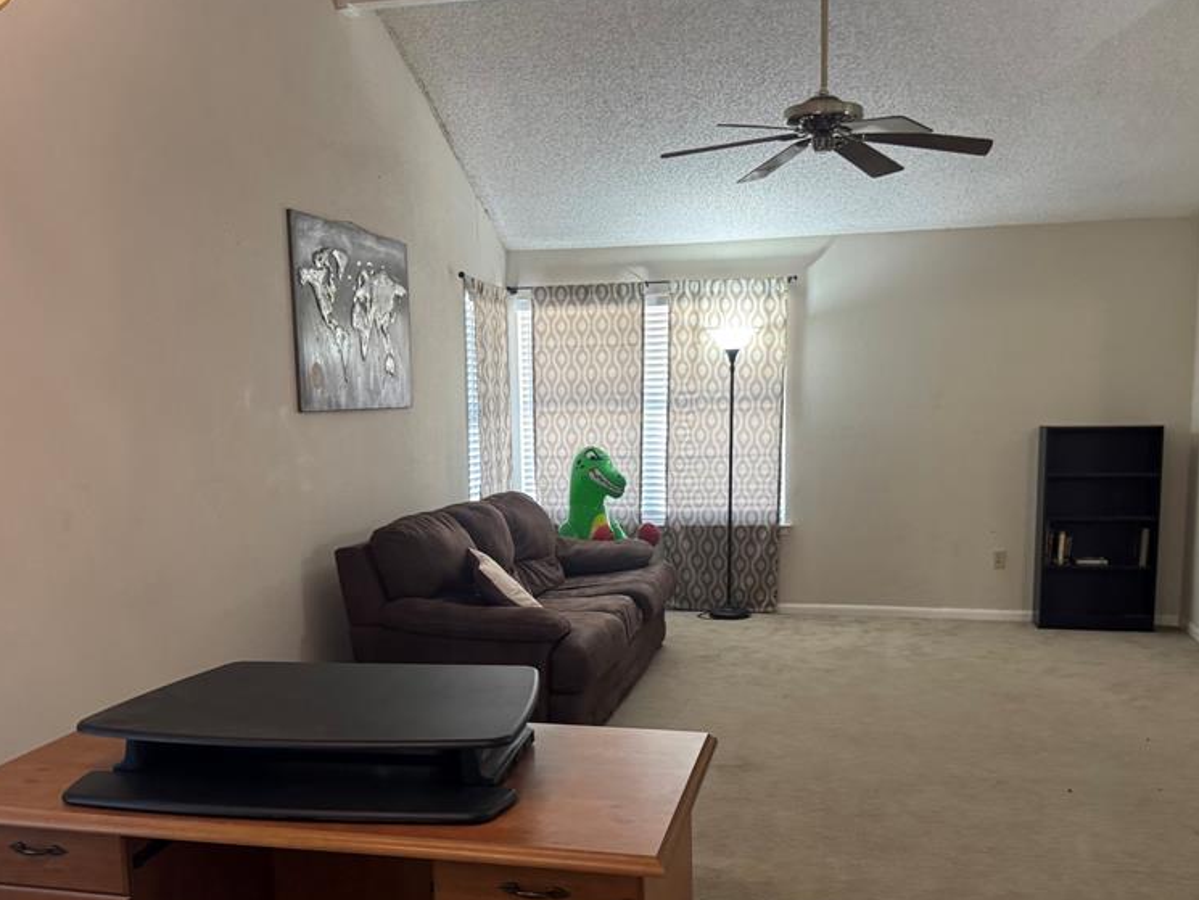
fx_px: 1143
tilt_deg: -6.9
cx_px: 584
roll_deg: +0.9
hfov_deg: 55.3
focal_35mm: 33
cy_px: 557
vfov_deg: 42.7
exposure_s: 1/60
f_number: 1.78
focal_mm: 6.76
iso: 400
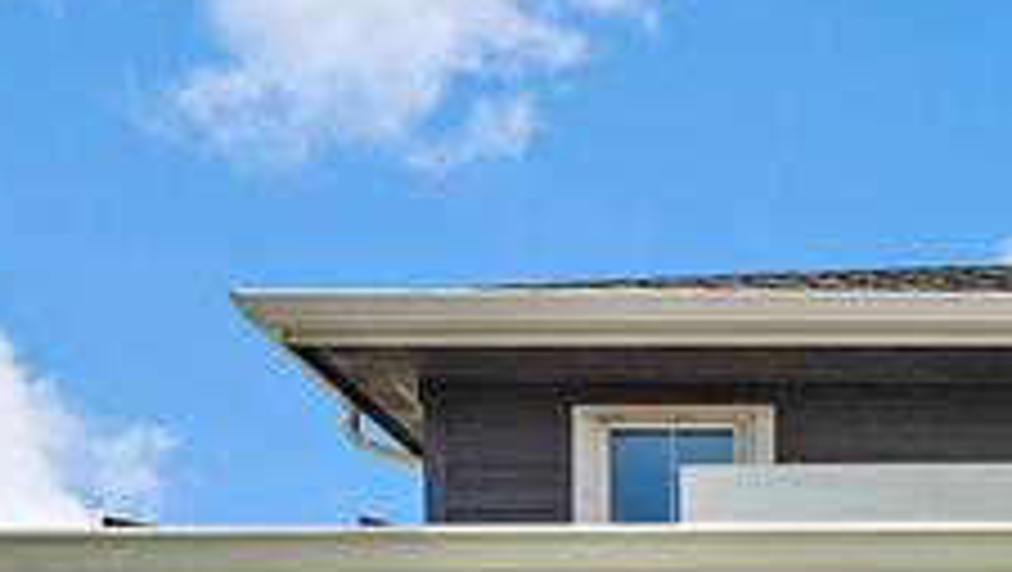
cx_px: 1597
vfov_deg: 10.2
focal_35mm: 100
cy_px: 1482
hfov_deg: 18.5
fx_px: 2686
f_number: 8
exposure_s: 1/6400
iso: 640
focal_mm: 21
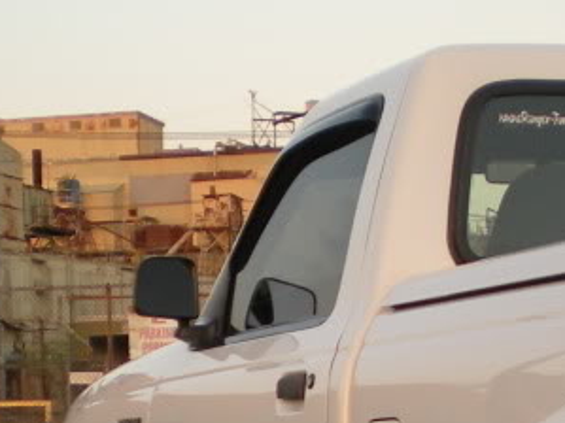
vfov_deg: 11.3
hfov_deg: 15.1
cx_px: 395
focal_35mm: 130
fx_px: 2121
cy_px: 451
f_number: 3.1
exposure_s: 1/73.5
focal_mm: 6.3
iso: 64
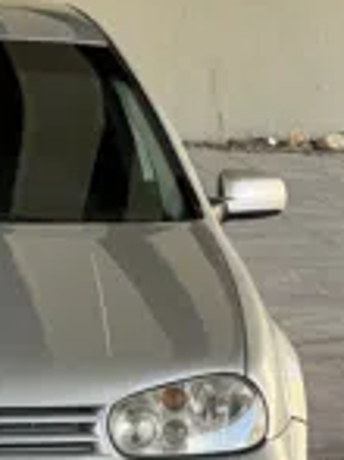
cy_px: 257
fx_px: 2787
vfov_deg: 9.4
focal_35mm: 210
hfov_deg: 7.0
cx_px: -116
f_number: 2.8
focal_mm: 9
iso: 100
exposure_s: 1/121
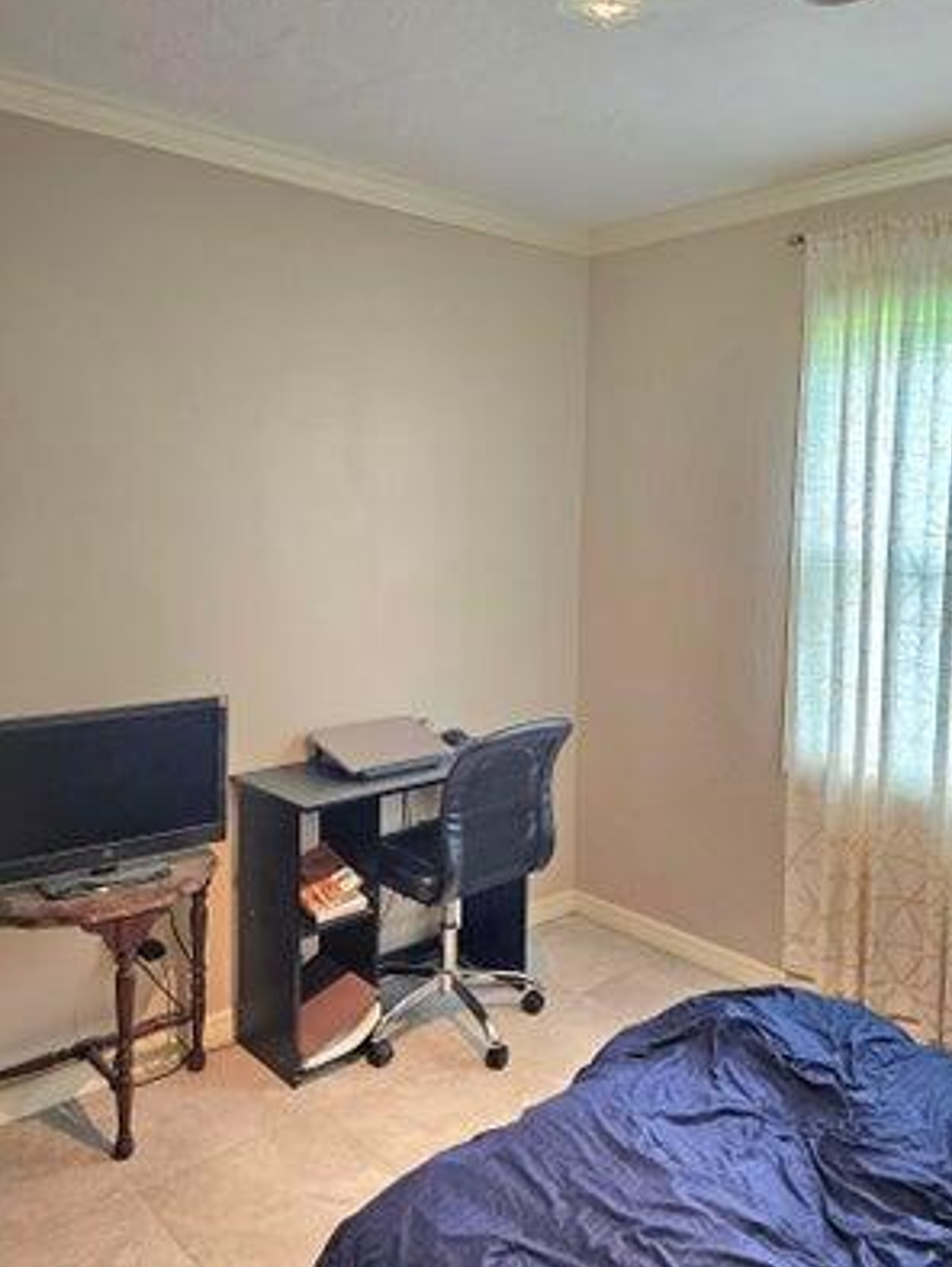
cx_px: 524
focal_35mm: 28
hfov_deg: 49.7
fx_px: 1026
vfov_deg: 63.4
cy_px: 598
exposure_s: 1/120
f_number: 1.7
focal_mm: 6.3
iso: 200
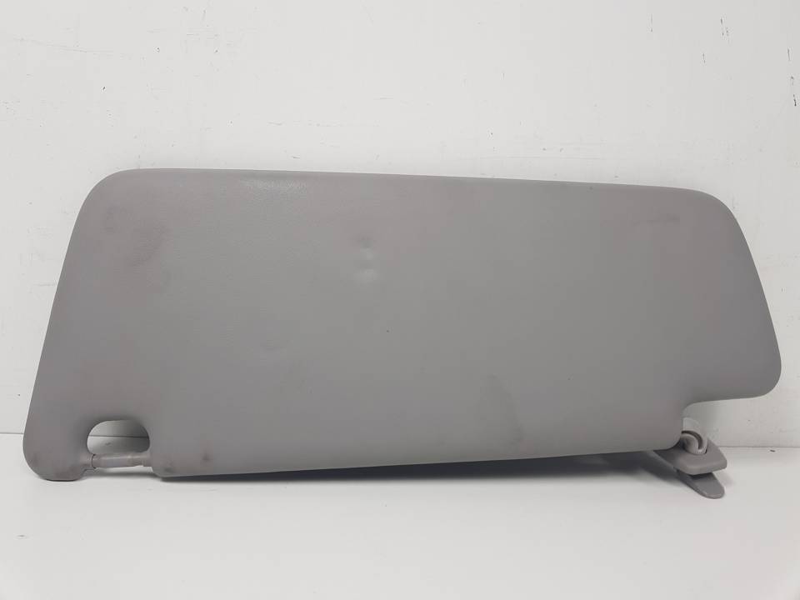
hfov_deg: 67.3
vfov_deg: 53.1
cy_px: 300
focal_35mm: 26
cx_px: 400
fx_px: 601
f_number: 1.7
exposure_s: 1/286
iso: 40
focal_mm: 4.2
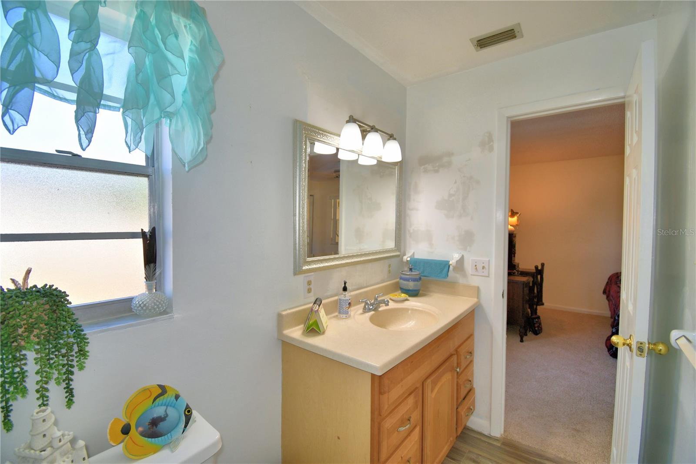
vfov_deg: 77.3
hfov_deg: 100.4
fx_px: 290
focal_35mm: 15
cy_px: 232
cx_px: 348
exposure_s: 1/60
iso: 110
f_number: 4.5
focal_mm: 10
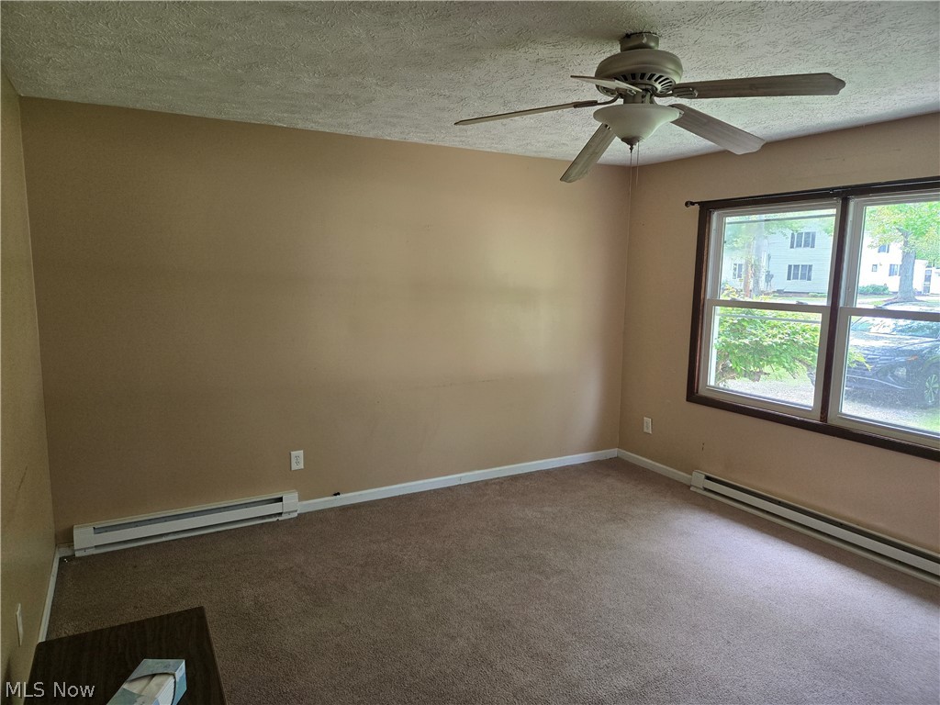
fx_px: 625
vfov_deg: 58.9
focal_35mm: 23
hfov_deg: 73.9
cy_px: 352
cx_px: 470
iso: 200
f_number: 1.8
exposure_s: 1/180
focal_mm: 5.4
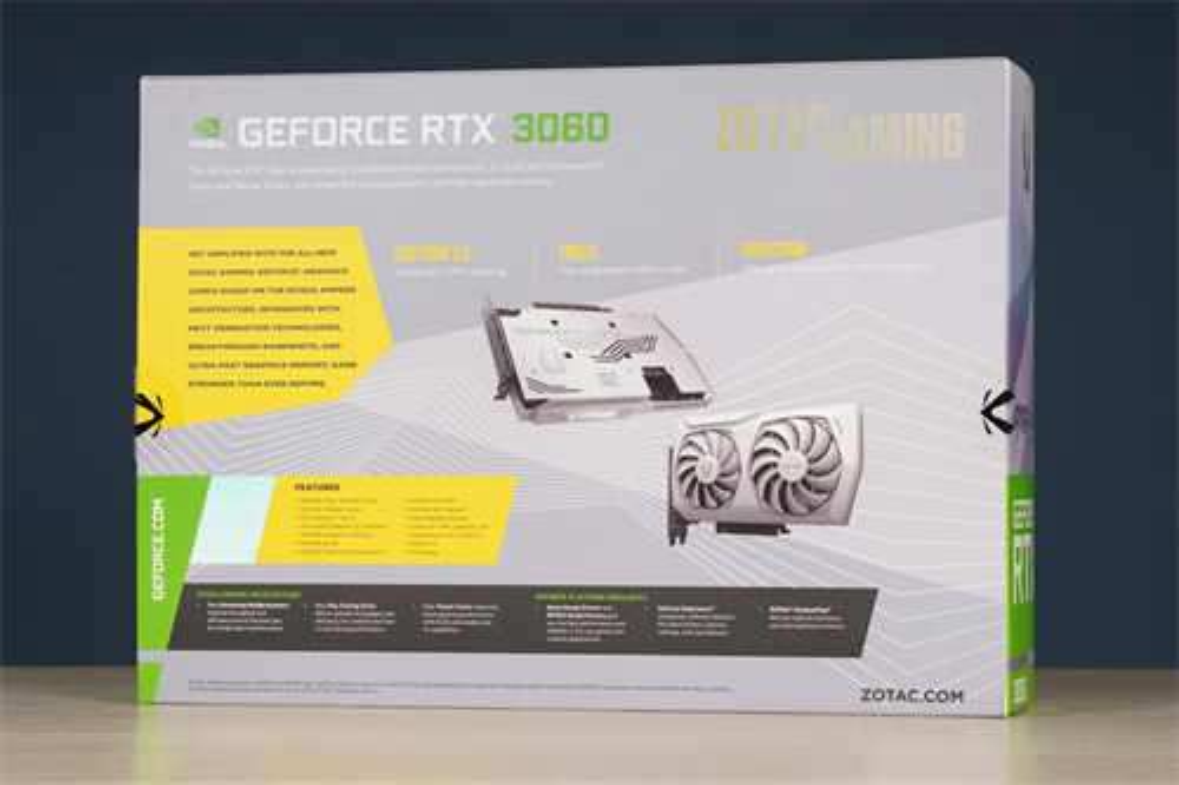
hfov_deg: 18.2
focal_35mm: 112
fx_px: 3683
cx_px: 590
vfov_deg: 12.2
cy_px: 392
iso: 100
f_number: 11
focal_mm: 75
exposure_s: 1/160
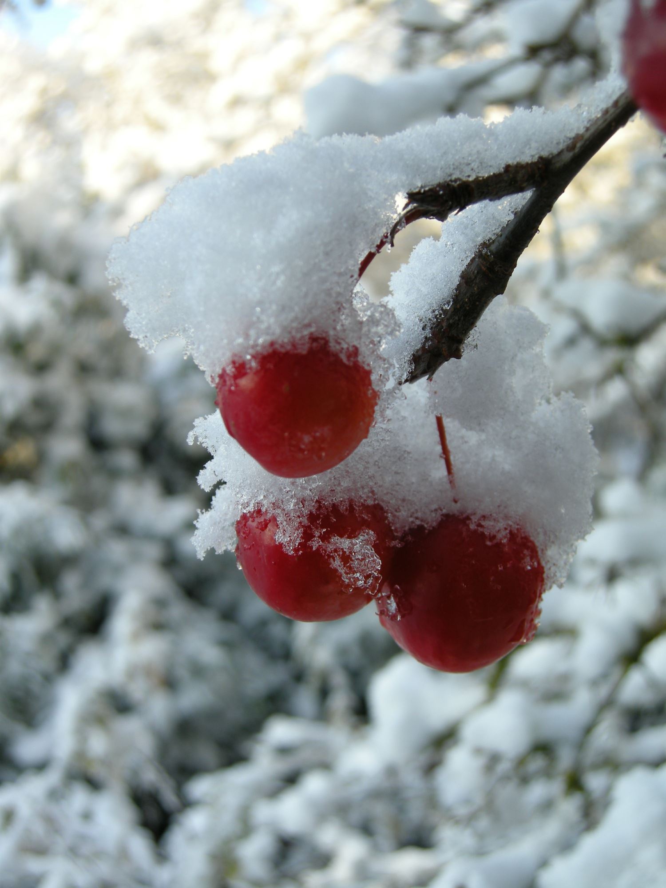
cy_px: 444
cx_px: 333
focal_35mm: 47
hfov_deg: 30.9
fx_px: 1206
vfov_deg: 40.4
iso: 64
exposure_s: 1/101
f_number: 3.4
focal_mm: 10.1
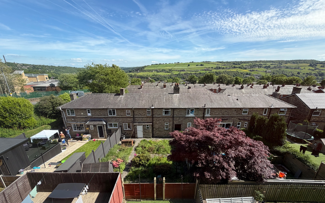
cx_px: 163
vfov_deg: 74.5
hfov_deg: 101.5
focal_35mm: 15
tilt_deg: -18.7
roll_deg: +0.8
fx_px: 133
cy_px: 113
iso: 32
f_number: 2.2
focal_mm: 2.22
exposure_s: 1/770
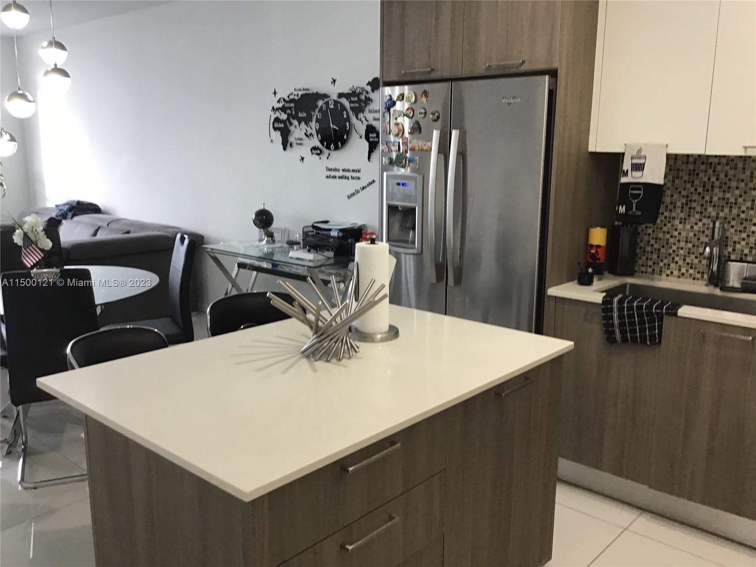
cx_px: 378
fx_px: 677
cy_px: 284
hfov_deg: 58.4
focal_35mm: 31
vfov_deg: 45.4
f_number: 2.4
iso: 50
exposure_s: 1/30
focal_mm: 3.3
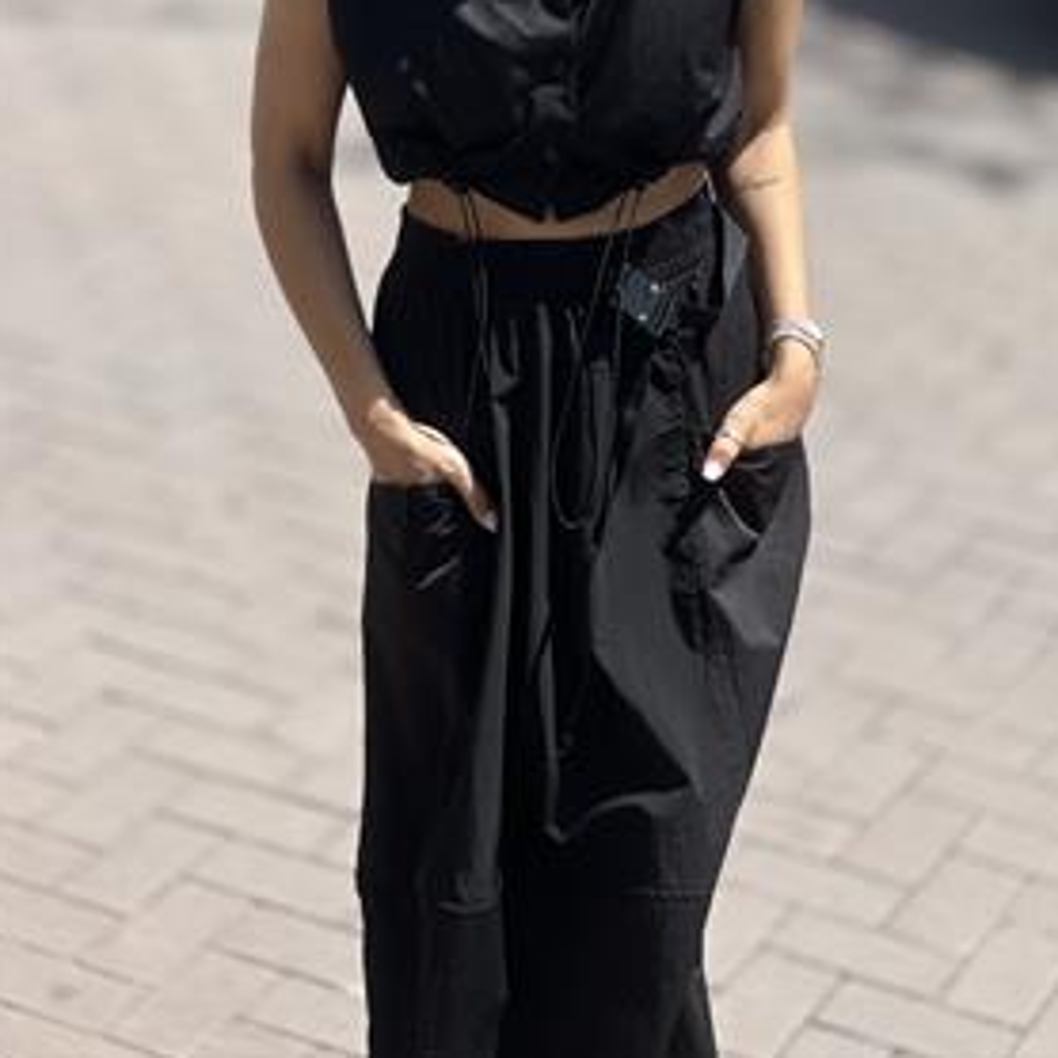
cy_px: 284
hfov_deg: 17.2
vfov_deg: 17.1
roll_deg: +1.0
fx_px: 3492
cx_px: 571
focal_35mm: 101
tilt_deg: -17.5
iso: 32
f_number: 2.8
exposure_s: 1/475
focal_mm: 9
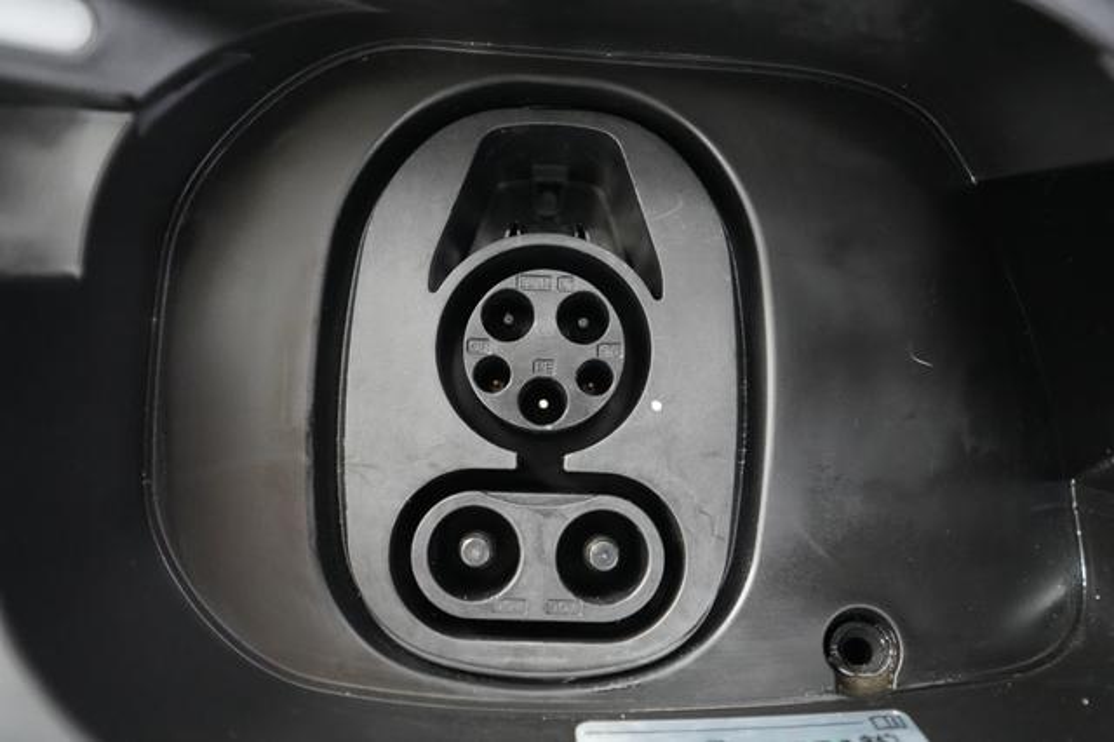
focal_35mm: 28
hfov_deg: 65.5
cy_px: 371
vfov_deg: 46.4
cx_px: 557
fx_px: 866
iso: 12800
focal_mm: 28
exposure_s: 1/50
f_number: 2.8
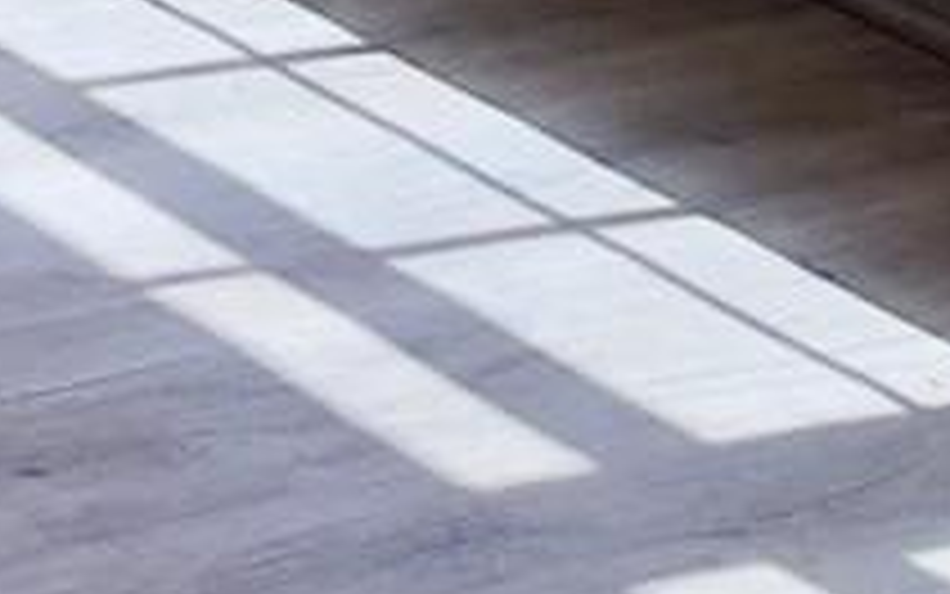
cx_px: -1621
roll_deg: -0.5
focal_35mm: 193
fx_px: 4998
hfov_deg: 9.3
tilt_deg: -1.1
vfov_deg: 5.6
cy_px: -2074
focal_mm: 6.76
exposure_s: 1/120
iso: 80
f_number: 1.78
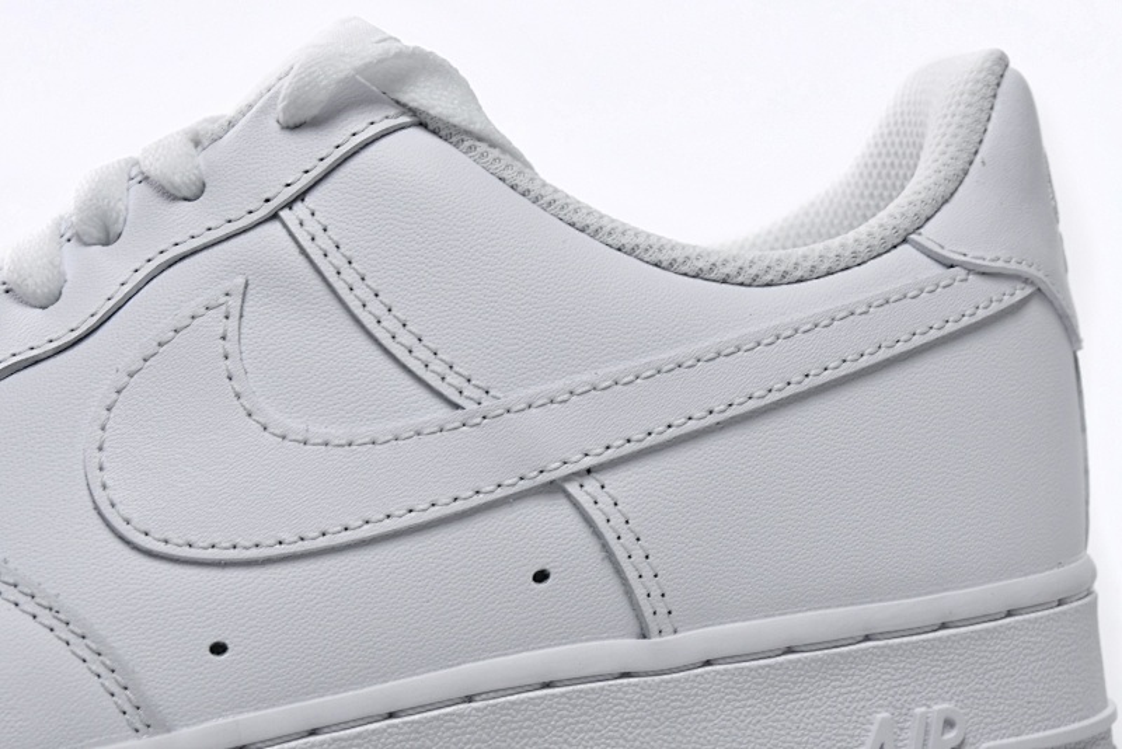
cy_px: 374
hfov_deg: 20.6
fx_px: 3086
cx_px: 561
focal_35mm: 99
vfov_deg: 13.8
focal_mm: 66
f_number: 14
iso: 1600
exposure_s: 1/125
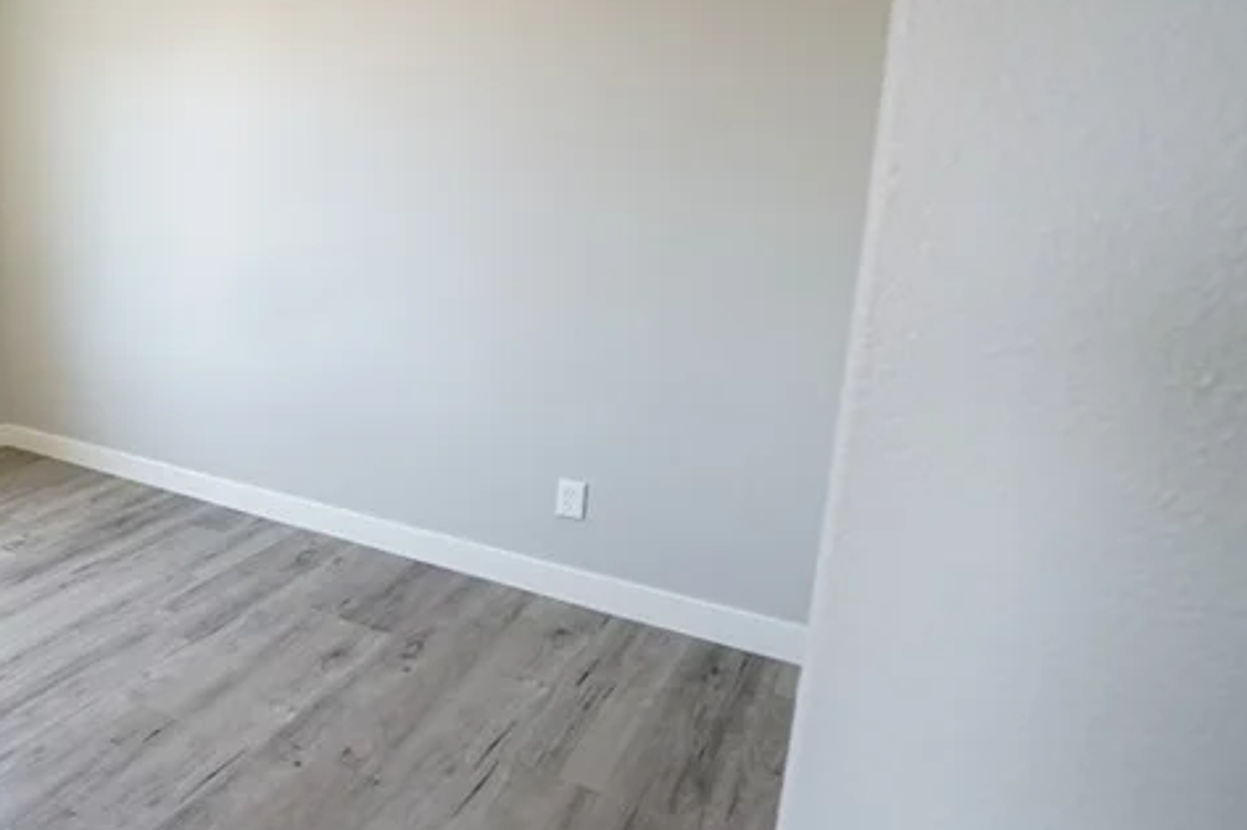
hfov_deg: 58.2
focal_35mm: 26
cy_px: 354
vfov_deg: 49.4
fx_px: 900
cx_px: 100
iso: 4000
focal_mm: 12
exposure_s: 1/125
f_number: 6.3
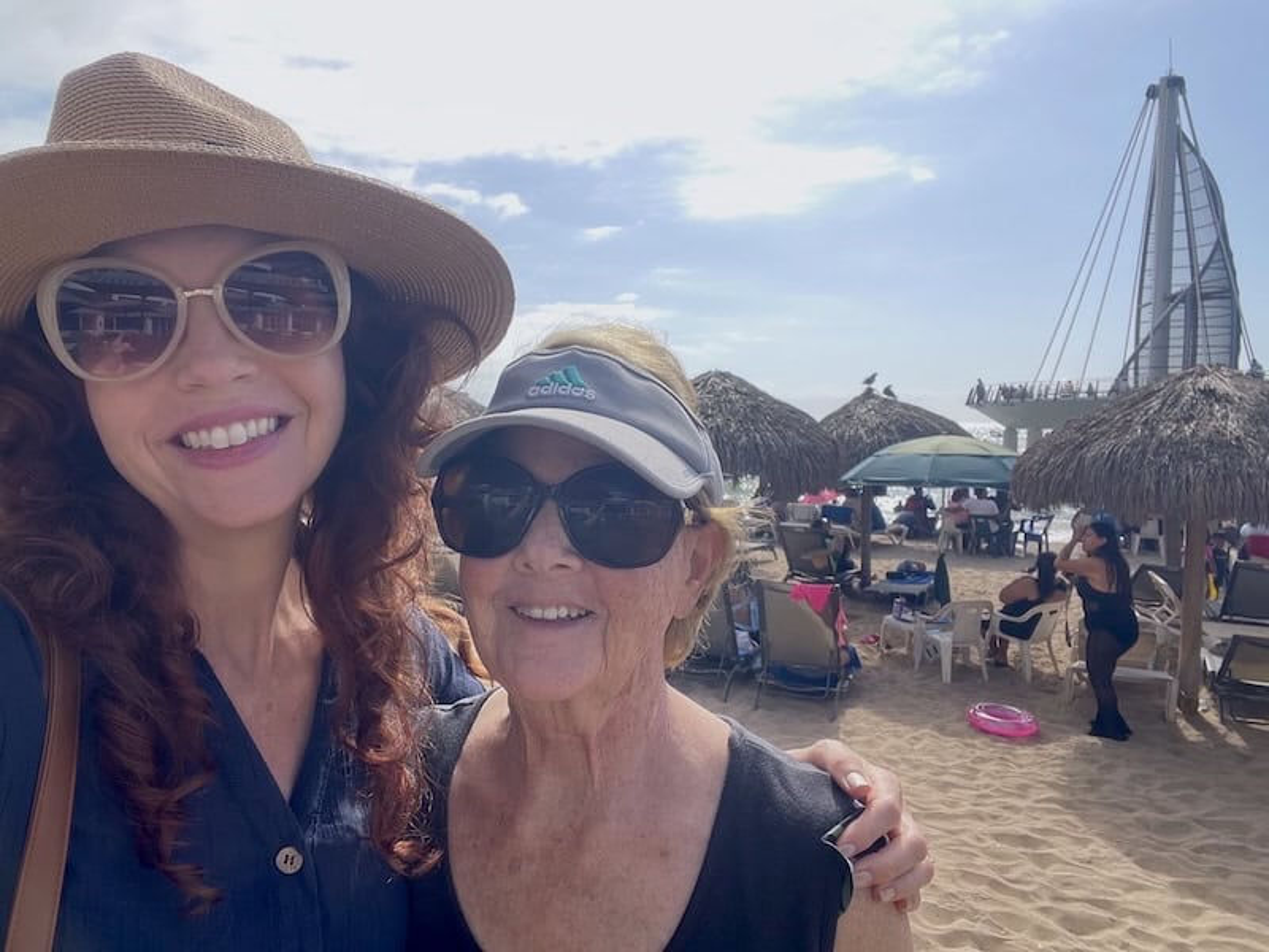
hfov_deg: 73.9
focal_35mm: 23
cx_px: 634
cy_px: 476
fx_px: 843
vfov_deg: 58.9
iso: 25
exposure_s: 1/416
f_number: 2.2
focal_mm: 2.7
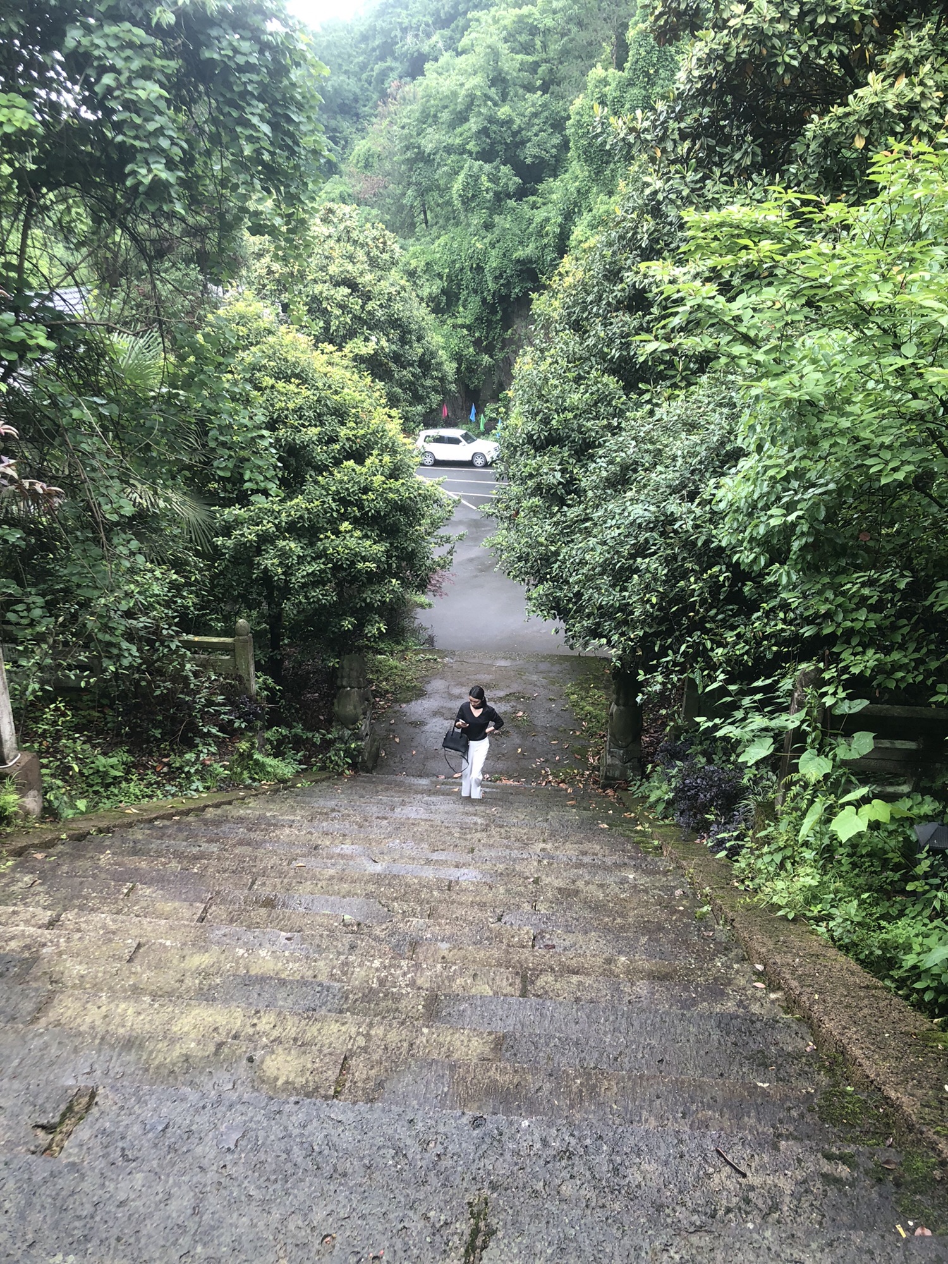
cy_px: 632
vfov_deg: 63.4
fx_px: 1022
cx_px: 474
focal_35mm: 28
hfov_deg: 49.7
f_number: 1.8
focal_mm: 3.99
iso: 40
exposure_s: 1/120
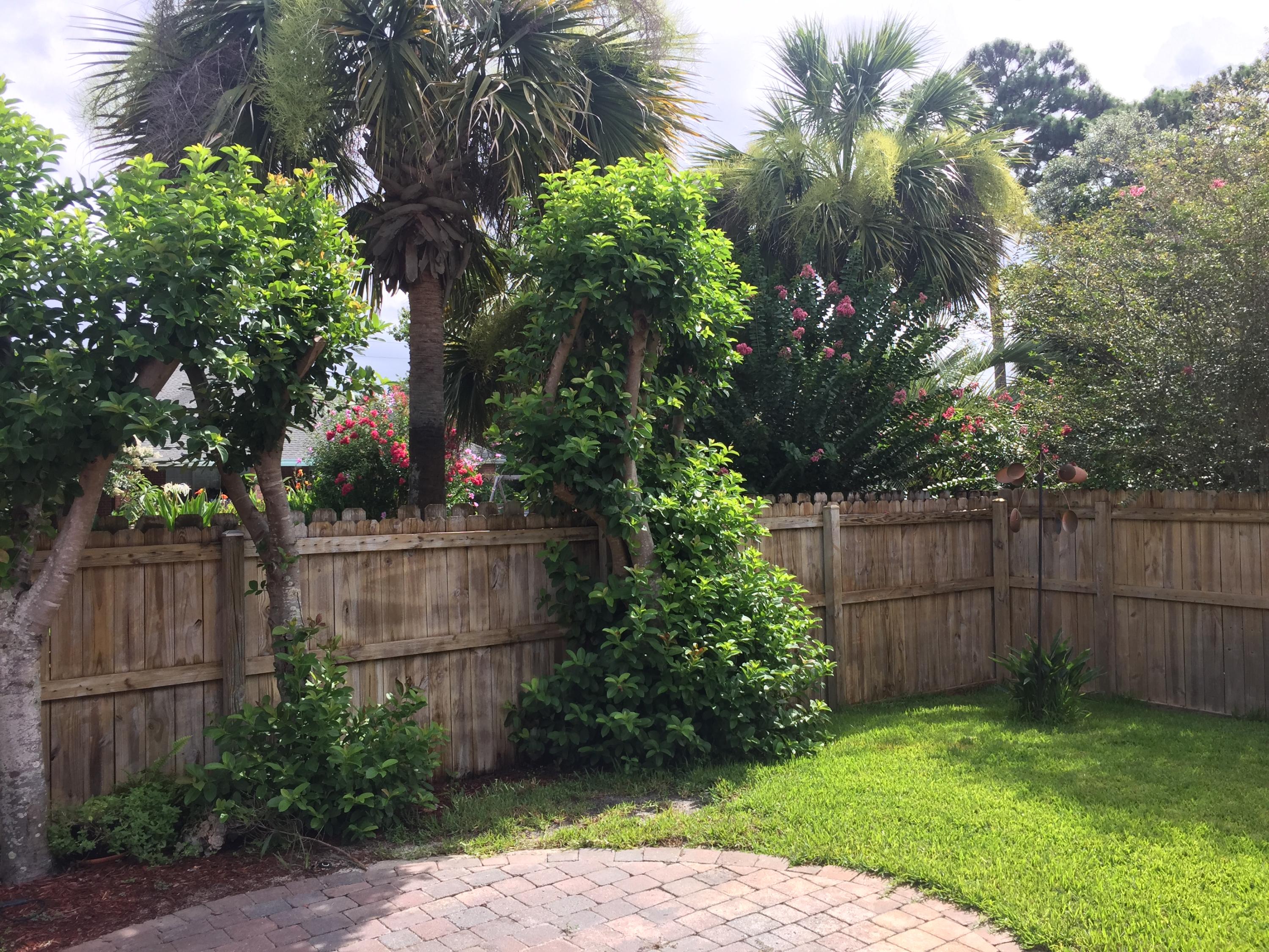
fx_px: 1063
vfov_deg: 48.2
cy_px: 476
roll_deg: -0.4
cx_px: 634
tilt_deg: +0.2
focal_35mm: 29
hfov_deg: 61.7
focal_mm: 4.15
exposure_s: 1/706
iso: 32
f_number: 2.2
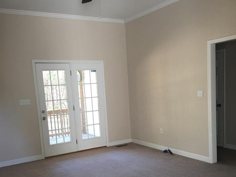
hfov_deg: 47.9
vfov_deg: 36.3
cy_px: 123
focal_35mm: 39
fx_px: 266
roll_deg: +2.5
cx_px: 119
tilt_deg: -7.2
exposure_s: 1/30
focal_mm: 4.15
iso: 40
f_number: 2.2
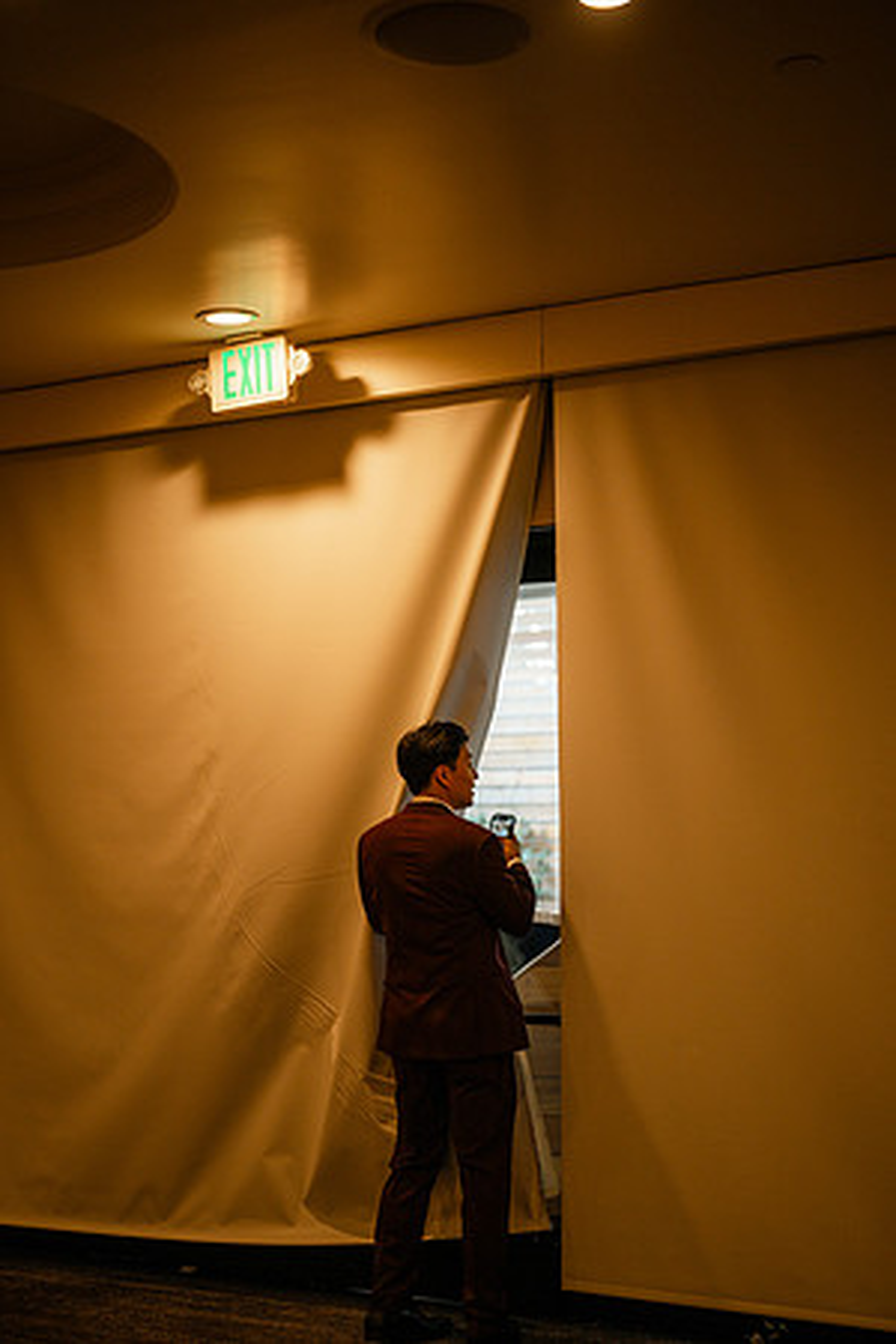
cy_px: 672
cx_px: 448
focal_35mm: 50
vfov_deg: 39.6
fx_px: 1867
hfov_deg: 27.0
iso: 125
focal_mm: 50
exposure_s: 1/200
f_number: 1.8
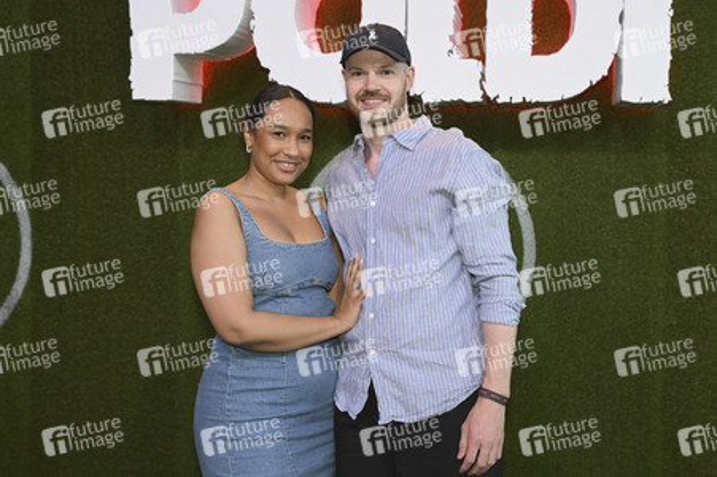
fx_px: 856
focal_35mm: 43
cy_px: 238
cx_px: 358
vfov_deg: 31.1
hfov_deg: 45.5
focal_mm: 43
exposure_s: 1/250
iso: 800
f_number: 4.5
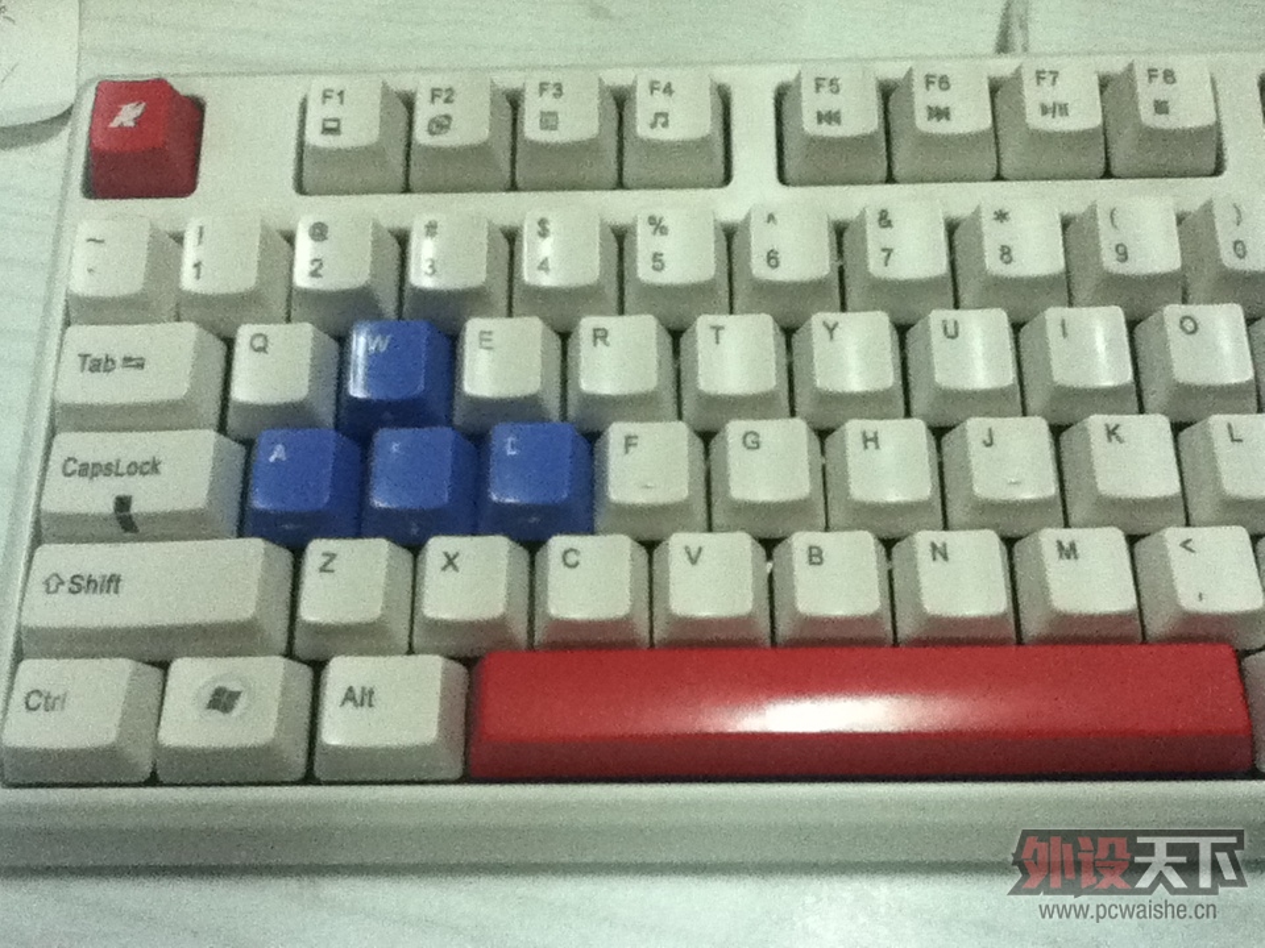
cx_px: 632
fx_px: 1169
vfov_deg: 44.2
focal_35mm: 32
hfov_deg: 56.8
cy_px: 474
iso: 400
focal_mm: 3.85
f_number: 2.4
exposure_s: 1/33
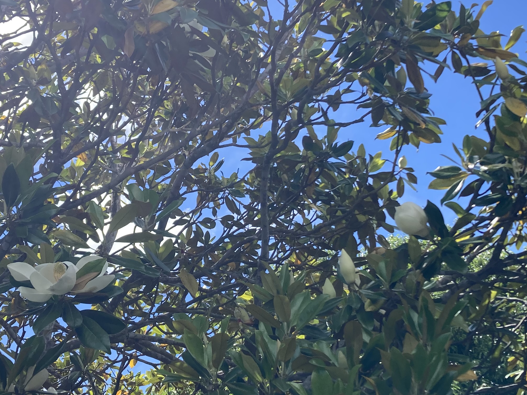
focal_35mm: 56
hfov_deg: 34.3
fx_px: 853
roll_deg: +11.8
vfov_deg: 26.1
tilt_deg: +35.8
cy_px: 194
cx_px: 264
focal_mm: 3.99
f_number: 1.8
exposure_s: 1/1333
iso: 20
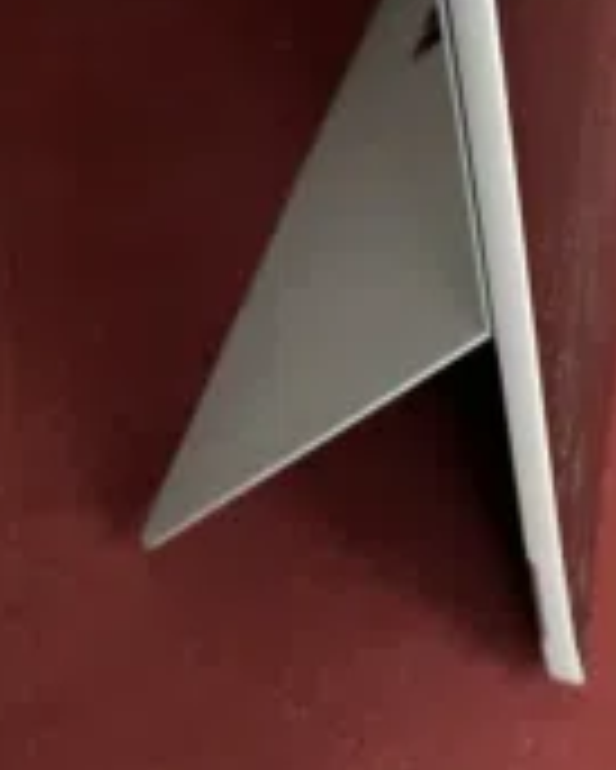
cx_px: 643
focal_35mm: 57
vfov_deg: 31.2
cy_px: 54
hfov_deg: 25.2
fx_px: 1298
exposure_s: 1/30
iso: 1000
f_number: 1.6
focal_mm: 5.1
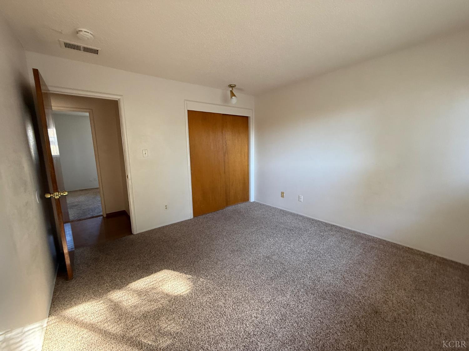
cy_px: 176
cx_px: 234
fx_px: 190
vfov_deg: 85.7
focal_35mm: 14
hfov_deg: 102.1
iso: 400
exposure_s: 1/60
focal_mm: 2.22
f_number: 2.2
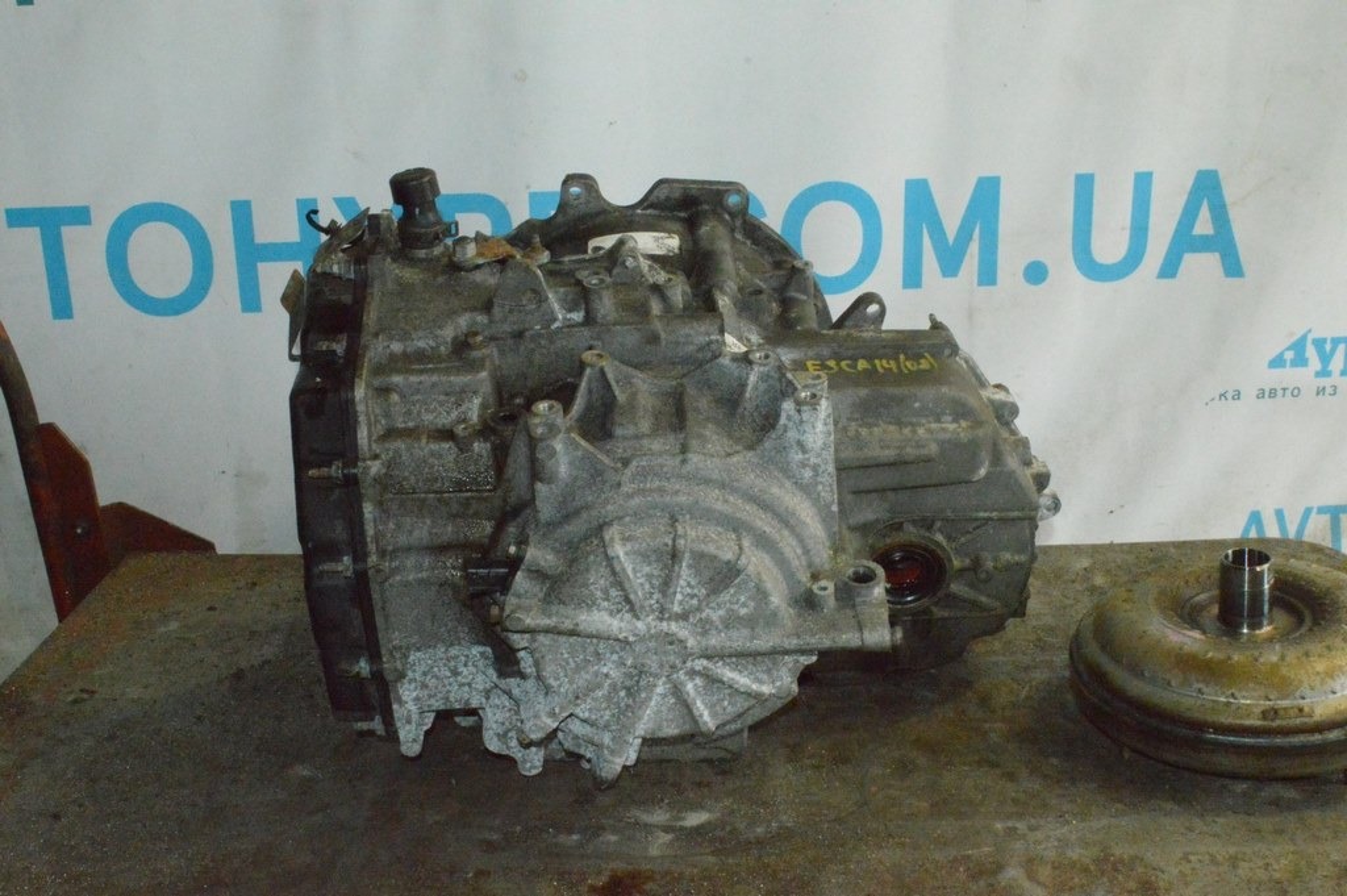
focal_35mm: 39
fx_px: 1458
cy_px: 448
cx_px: 674
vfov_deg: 34.2
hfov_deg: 49.6
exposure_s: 1/40
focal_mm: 26
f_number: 25
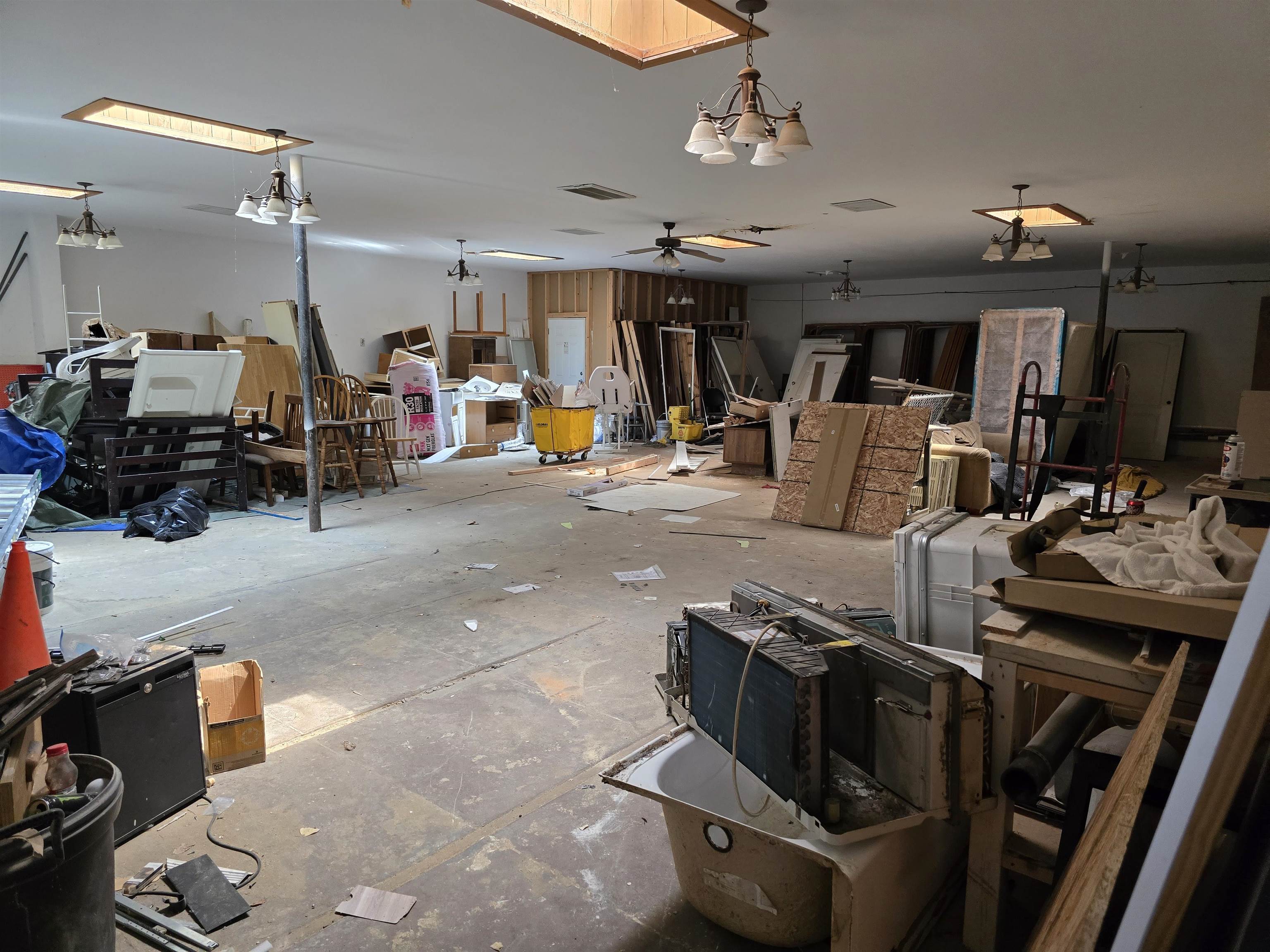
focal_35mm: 23
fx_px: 844
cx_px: 635
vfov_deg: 58.9
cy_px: 476
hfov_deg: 73.9
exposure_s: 1/120
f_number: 1.7
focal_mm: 6.3
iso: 400
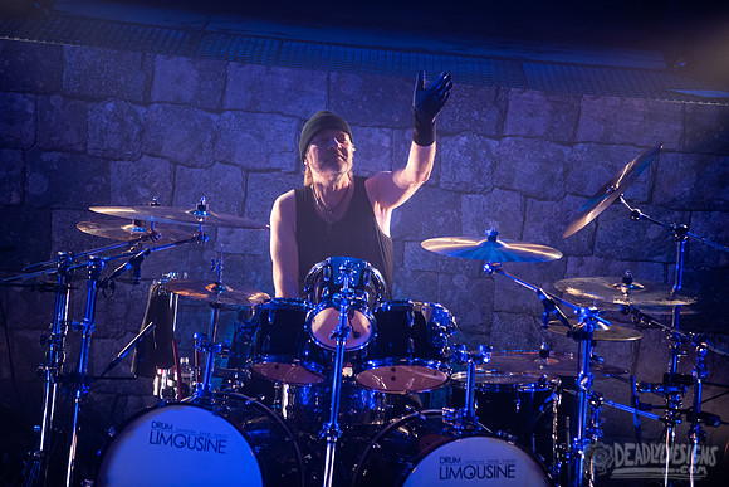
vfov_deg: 5.9
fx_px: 4681
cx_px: 364
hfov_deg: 8.9
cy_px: 206
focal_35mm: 231
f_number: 3.2
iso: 2000
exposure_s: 1/640
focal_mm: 200
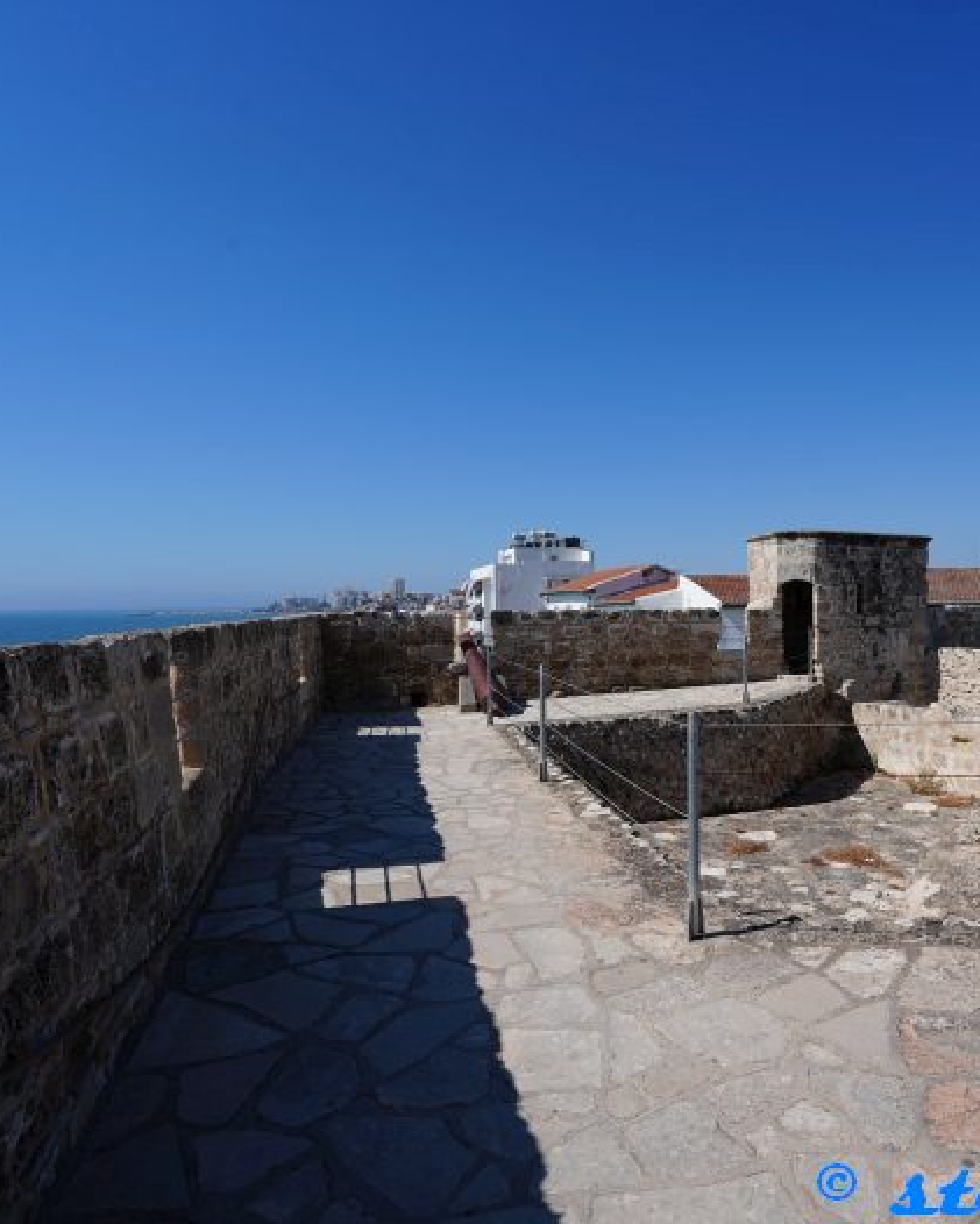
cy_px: 618
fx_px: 725
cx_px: 617
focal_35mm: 20
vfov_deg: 80.4
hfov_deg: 67.0
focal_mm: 14
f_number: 11
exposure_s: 1/250
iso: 100
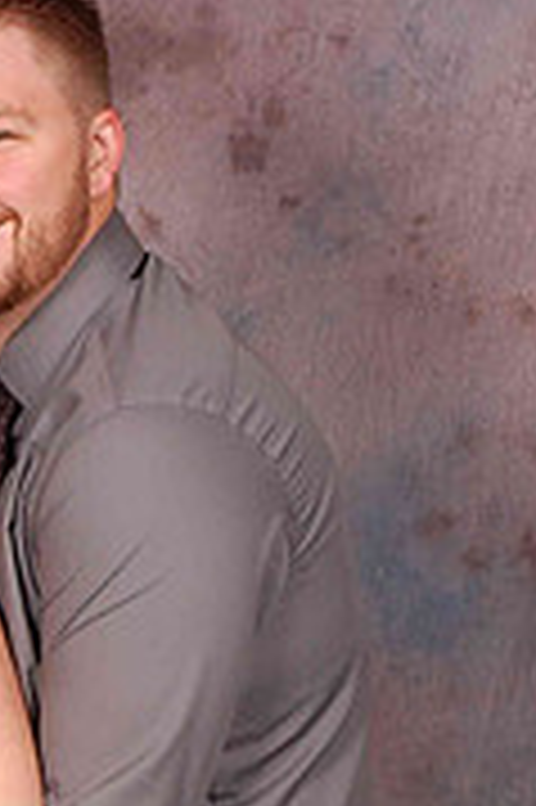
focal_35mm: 143
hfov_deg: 9.4
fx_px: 3200
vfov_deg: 14.2
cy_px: 788
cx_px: -119
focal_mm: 38
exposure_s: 1/125
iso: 200
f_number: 10
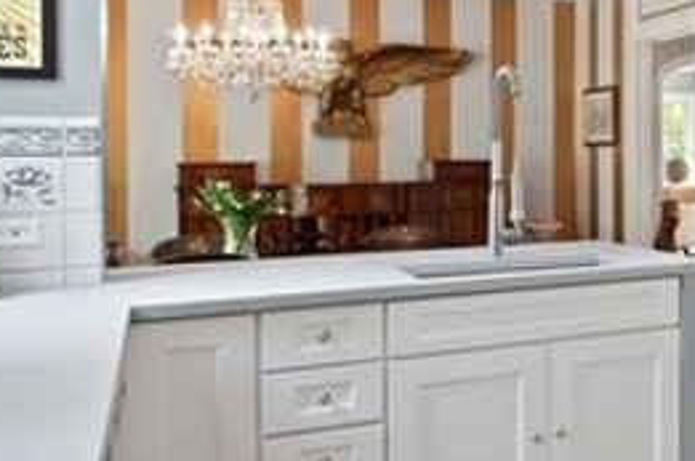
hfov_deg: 32.5
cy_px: 172
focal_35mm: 49
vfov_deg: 27.3
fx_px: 944
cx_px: 855
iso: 200
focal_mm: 16
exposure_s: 1/1.43
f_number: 8
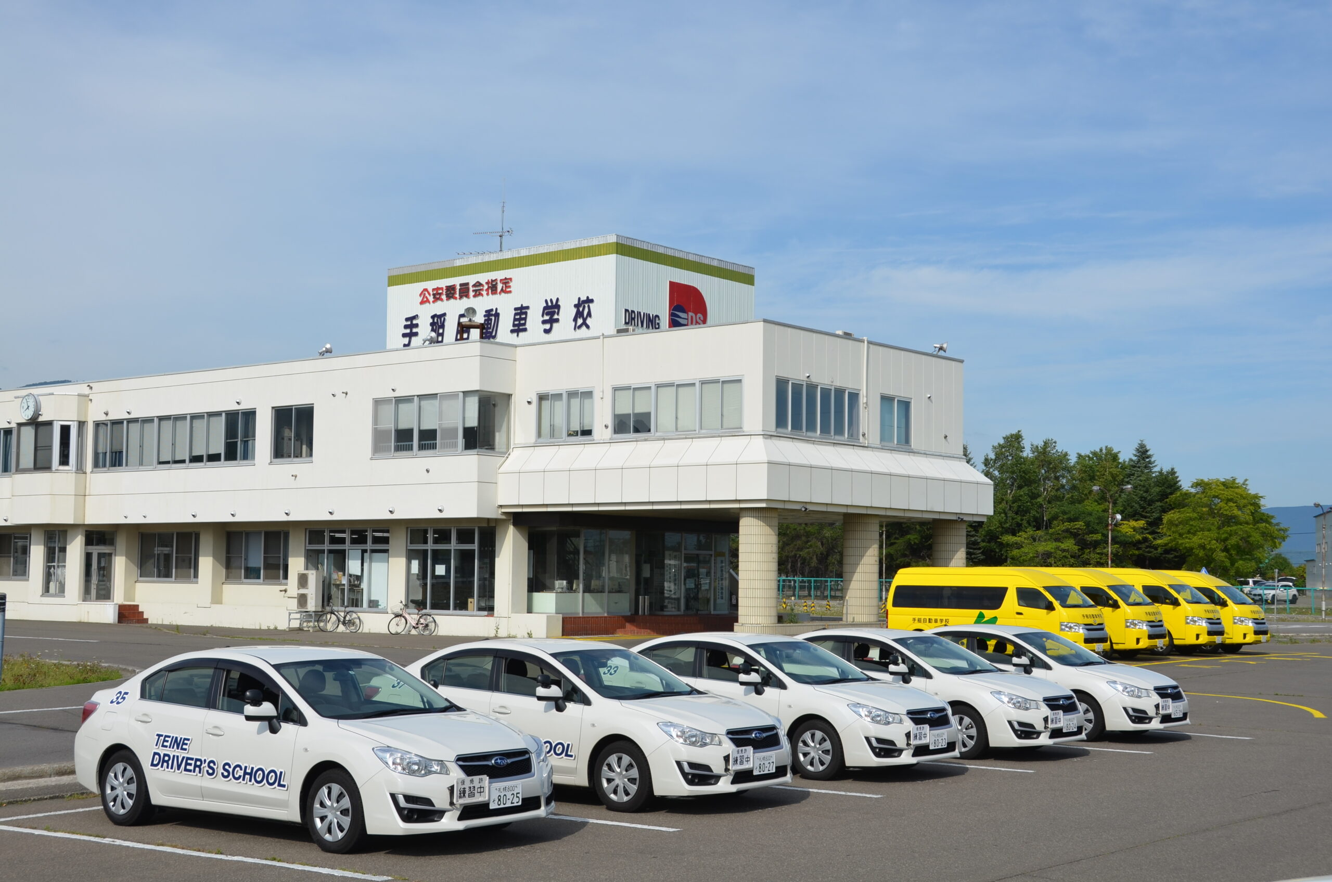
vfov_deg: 28.8
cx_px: 666
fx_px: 1717
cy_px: 441
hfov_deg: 42.4
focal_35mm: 46
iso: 100
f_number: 9
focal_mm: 31
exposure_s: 1/320
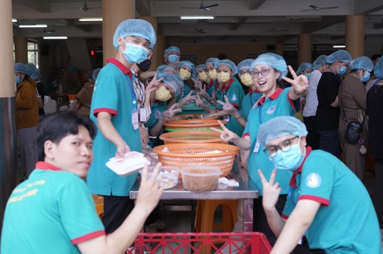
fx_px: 489
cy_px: 119
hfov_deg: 42.8
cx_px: 180
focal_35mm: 46
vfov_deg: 29.2
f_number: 2.8
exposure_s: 1/320
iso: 400
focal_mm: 35
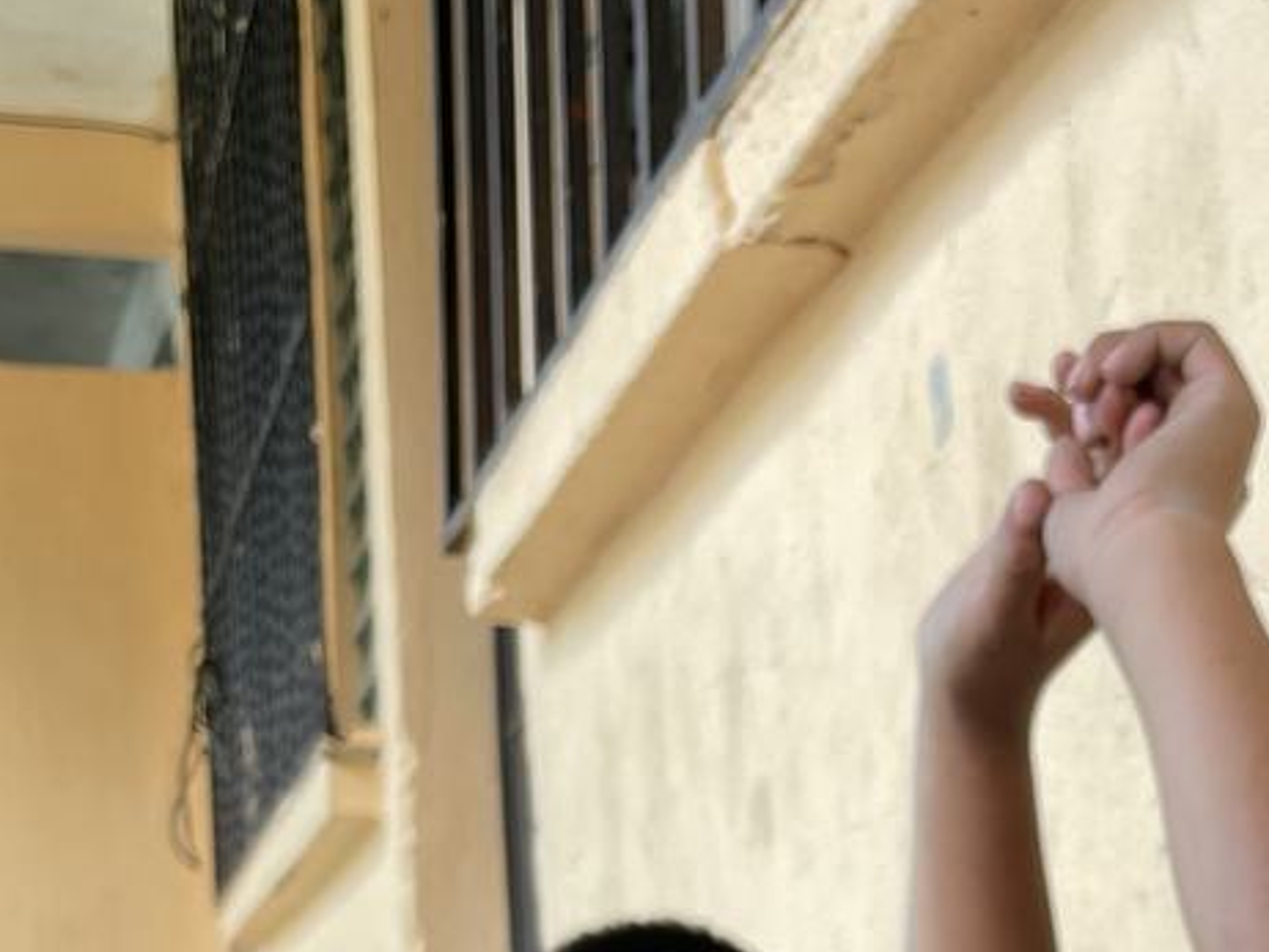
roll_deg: +1.4
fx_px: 3301
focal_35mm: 90
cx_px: 1269
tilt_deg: -4.6
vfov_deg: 15.1
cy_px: 1457
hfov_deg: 21.0
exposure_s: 1/157
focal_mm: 4.2
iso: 32
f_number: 1.6
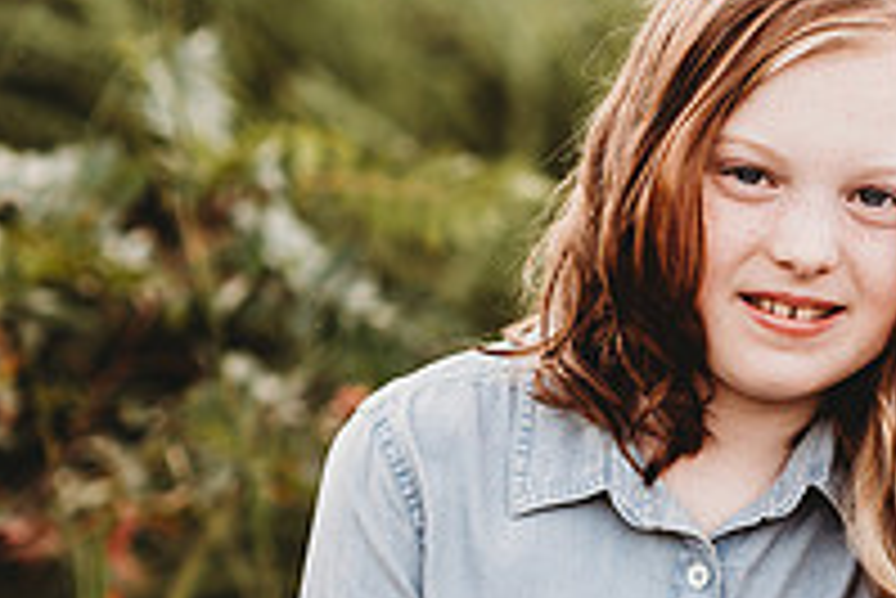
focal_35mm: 248
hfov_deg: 8.3
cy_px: 551
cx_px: 819
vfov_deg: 5.5
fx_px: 6177
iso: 125
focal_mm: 85
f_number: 2.2
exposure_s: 1/200
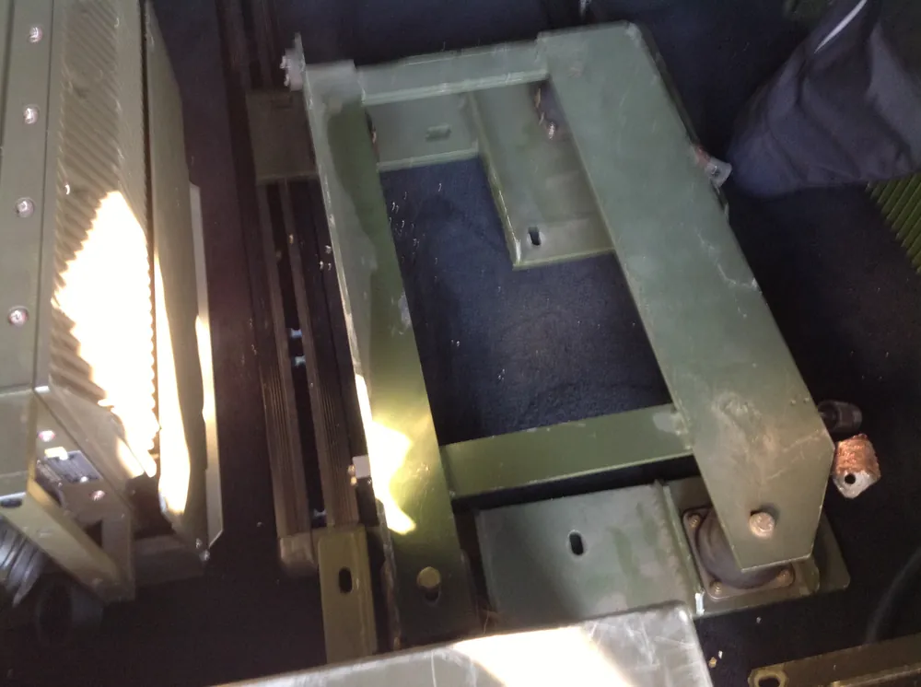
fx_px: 929
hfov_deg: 52.7
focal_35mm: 35
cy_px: 344
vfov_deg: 40.6
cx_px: 460
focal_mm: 4.28
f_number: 2.4
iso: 160
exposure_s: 1/15
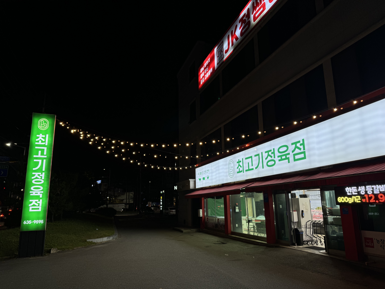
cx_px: 192
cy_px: 144
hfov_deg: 71.6
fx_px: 267
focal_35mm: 24
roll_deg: +0.5
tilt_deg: +12.1
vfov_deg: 56.8
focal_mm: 6.76
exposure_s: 1/103
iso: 50
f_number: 1.78
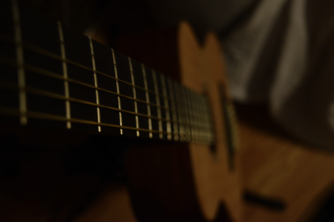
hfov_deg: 41.1
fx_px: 445
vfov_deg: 28.1
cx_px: 167
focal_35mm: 48
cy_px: 111
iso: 800
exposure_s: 1/13
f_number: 4.5
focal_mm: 32
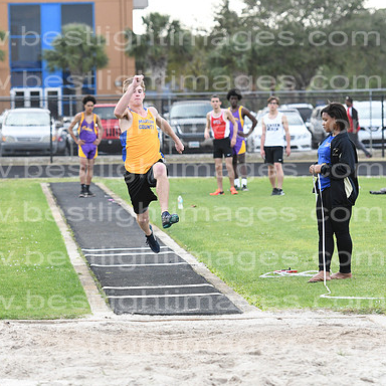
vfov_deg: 7.6
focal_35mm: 231
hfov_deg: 7.6
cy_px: 192
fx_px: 2914
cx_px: 157
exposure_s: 1/2000
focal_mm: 120
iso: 1600
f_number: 4
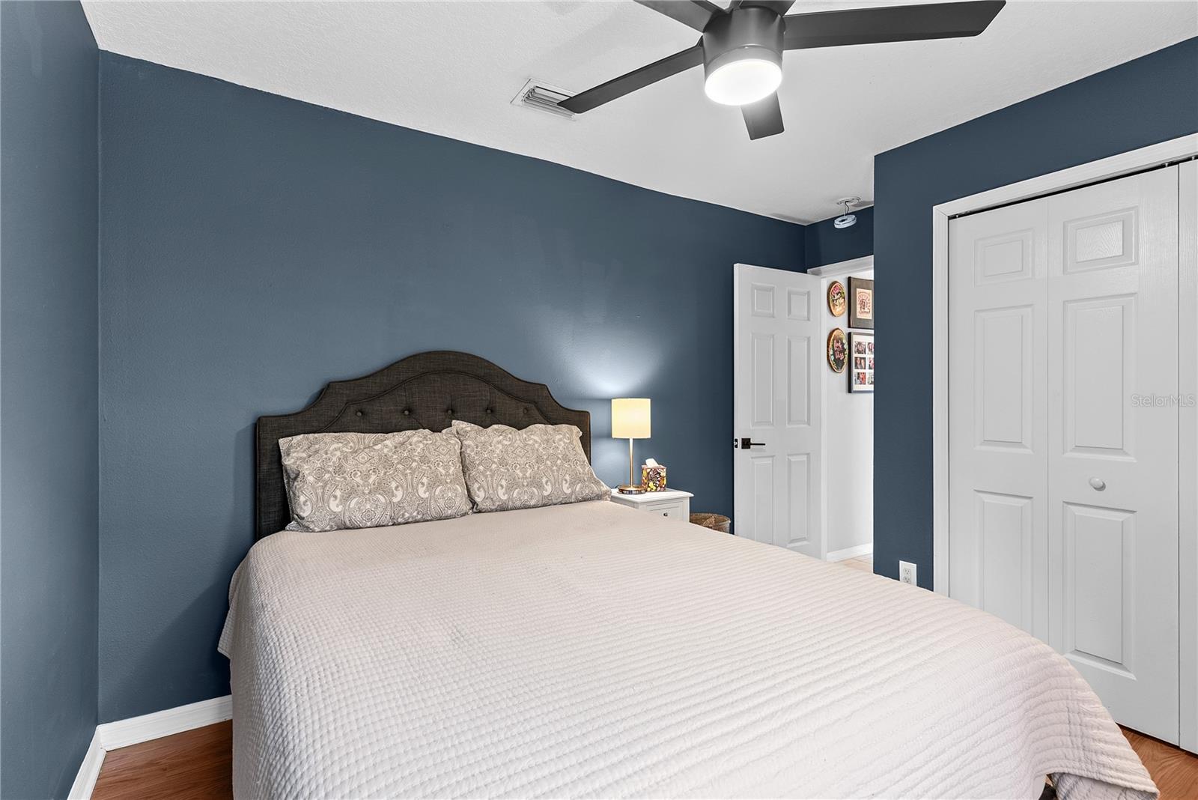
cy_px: 400
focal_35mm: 17
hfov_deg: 93.3
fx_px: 566
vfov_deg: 70.5
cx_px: 599
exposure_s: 1/1.67
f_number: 8
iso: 400
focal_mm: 17
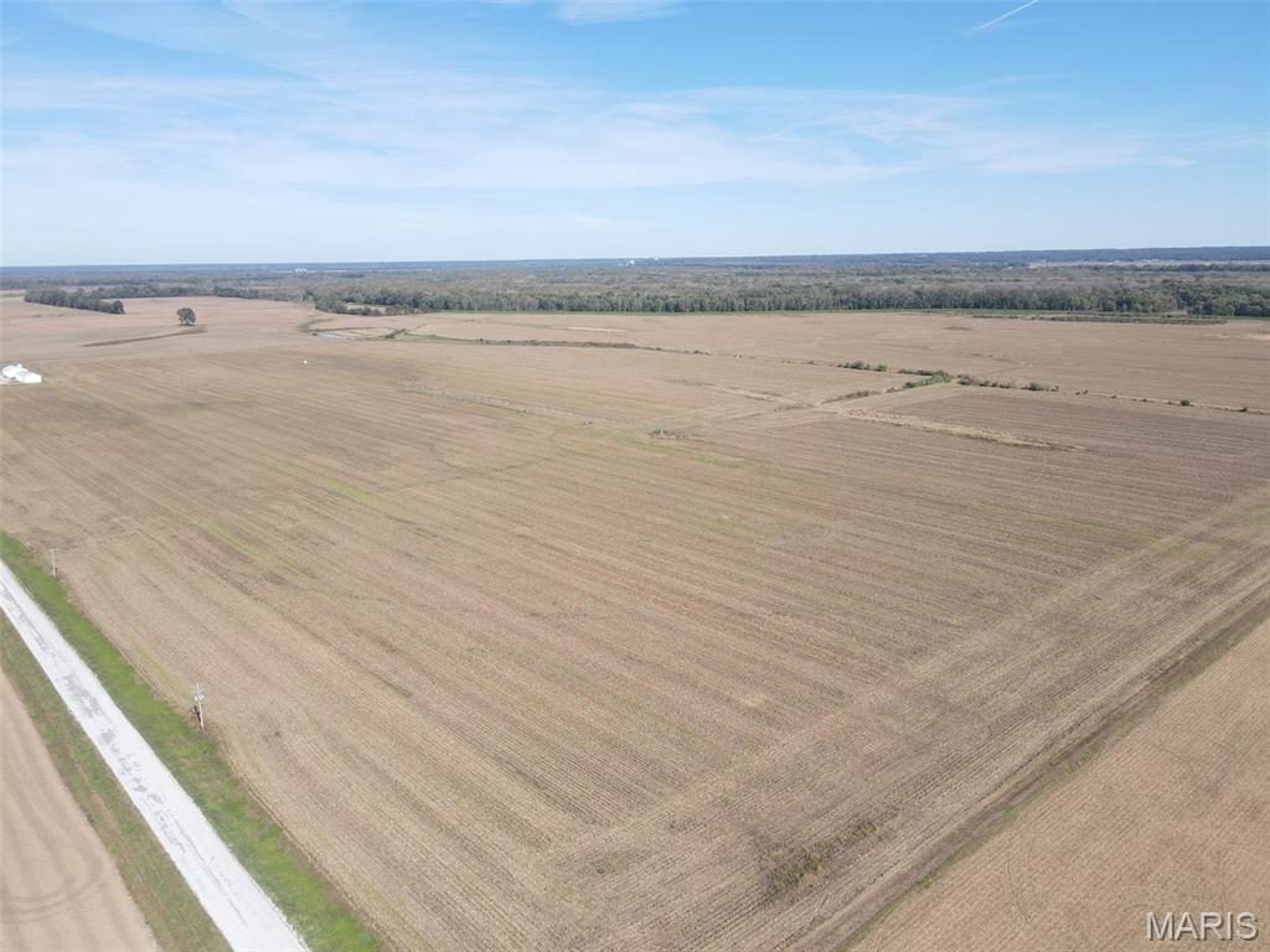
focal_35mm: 24
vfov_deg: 56.8
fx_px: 881
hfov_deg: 71.6
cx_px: 635
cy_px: 476
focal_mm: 4.5
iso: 100
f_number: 2.8
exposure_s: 1/640
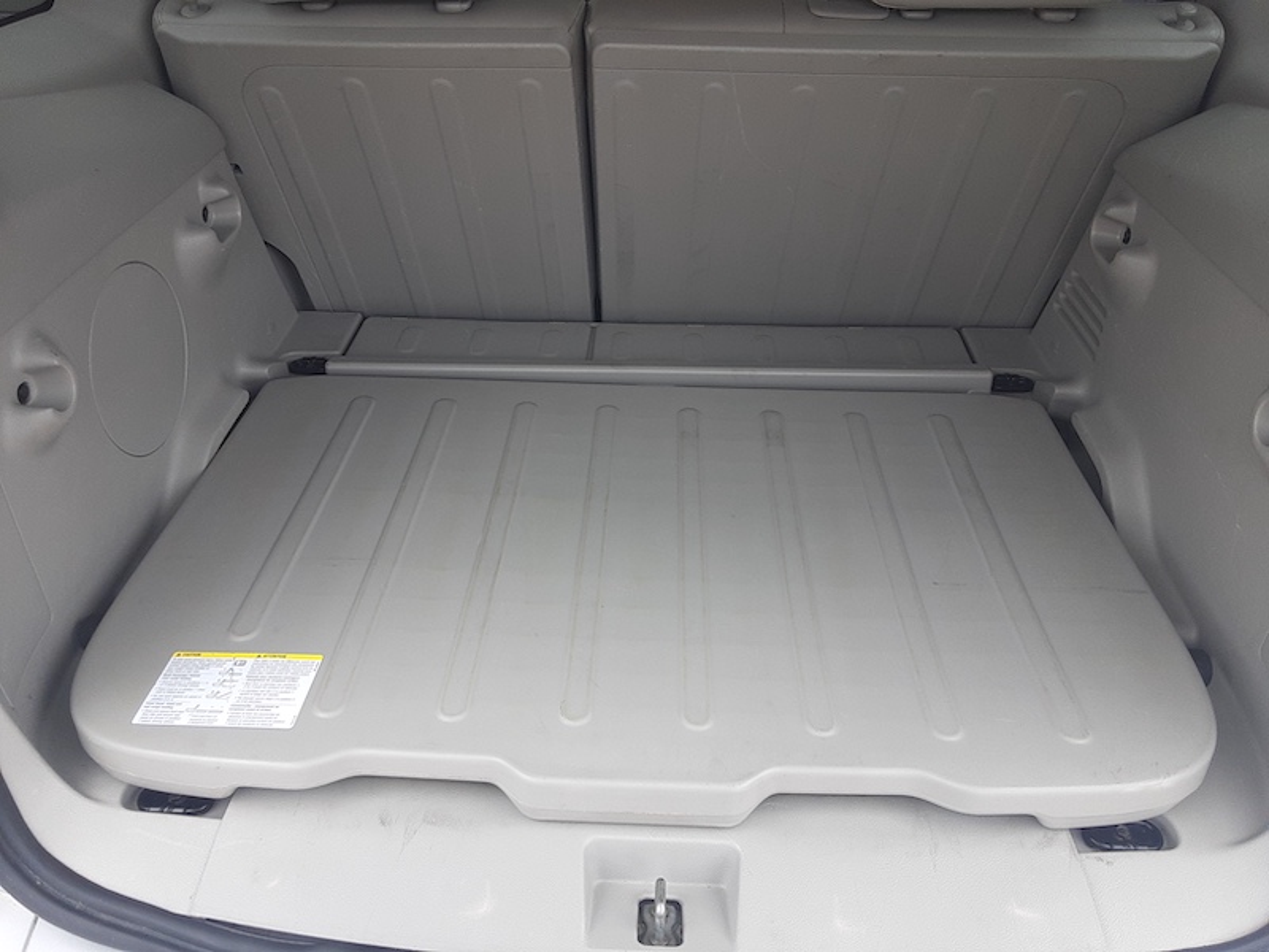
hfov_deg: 65.3
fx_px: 990
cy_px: 476
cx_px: 634
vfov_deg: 51.4
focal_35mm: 27
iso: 40
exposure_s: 1/189
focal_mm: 2.91
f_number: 1.9
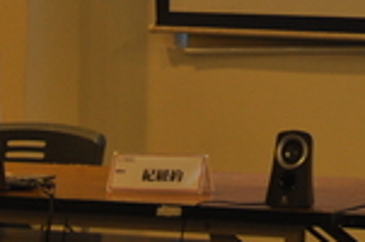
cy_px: -154
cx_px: 483
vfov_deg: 5.1
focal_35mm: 265
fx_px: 2681
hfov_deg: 7.7
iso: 400
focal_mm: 38
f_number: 4.5
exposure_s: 1/15
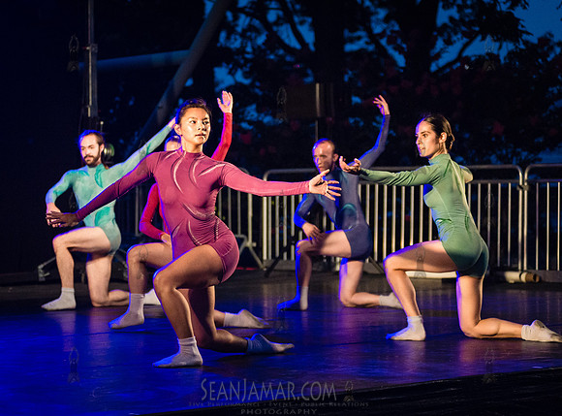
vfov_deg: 14.4
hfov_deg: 19.4
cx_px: 192
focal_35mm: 102
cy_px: 213
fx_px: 1643
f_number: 2.8
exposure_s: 1/1000
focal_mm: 80
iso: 3200
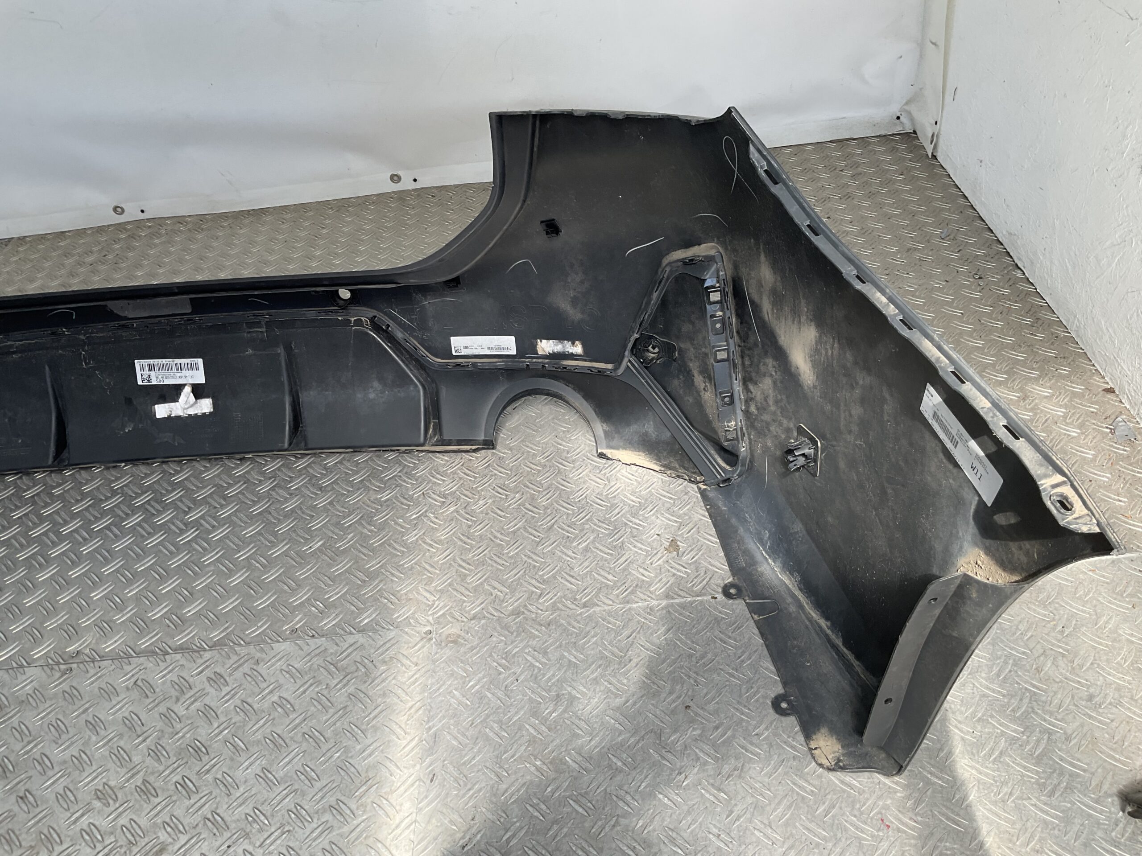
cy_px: 428
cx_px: 571
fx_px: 957
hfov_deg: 61.7
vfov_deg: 48.2
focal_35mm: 29
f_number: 1.8
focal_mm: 3
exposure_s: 1/222
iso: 16
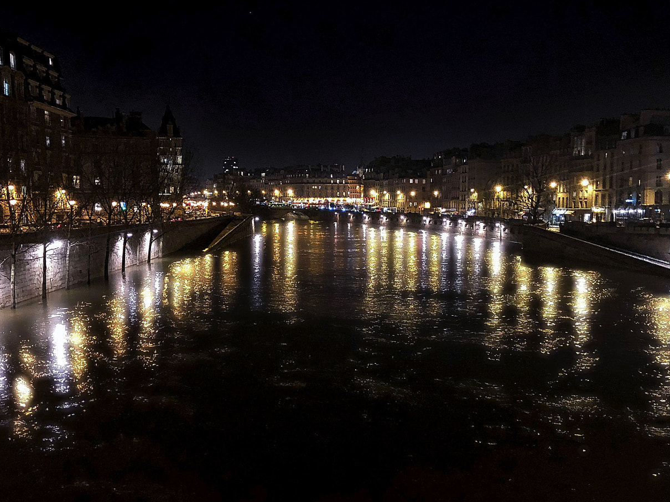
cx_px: 337
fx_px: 716
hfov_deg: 50.1
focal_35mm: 37
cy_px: 276
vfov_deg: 38.6
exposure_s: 1/4
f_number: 1.8
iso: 100
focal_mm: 4
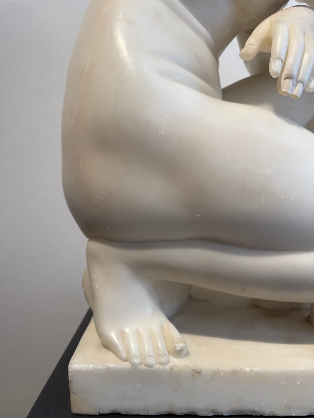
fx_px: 290
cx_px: 157
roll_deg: +0.7
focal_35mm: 24
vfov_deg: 71.6
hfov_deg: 56.8
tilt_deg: -4.7
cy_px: 209
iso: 80
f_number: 1.78
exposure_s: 1/121
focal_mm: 6.76
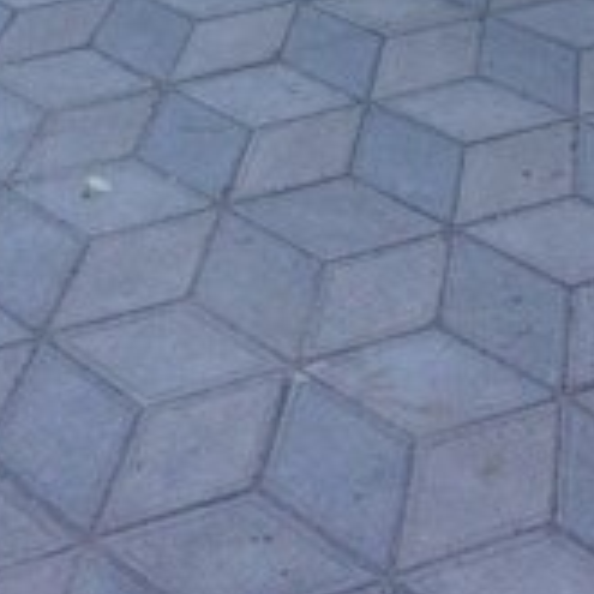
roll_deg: +3.9
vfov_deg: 20.5
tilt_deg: -25.1
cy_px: -184
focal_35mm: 77
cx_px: 328
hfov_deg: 22.5
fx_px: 1495
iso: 250
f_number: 2.2
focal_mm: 4.15
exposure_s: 1/33
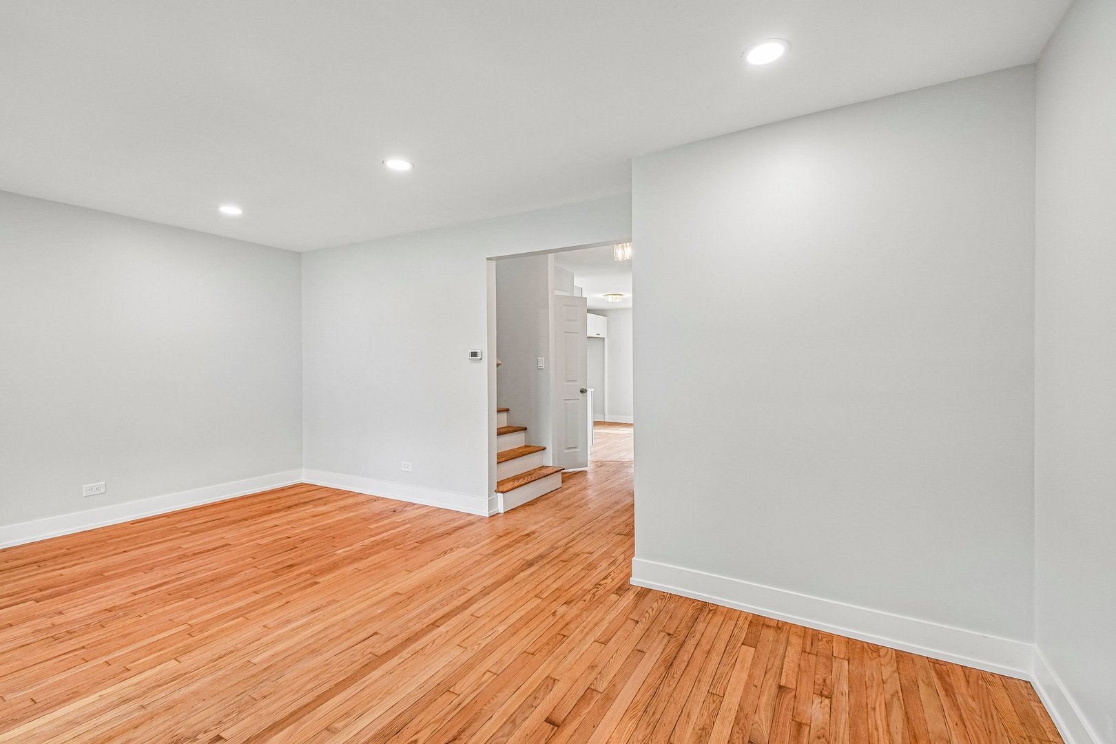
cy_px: 372
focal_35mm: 15
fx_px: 465
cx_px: 558
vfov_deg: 77.3
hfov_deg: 100.4
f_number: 8
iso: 180
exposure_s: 1/15
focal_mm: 10
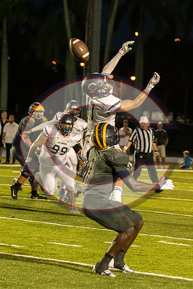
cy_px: 159
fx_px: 1958
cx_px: 149
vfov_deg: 8.5
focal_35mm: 243
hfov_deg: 5.6
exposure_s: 1/1600
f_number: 2.8
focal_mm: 98
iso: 10000
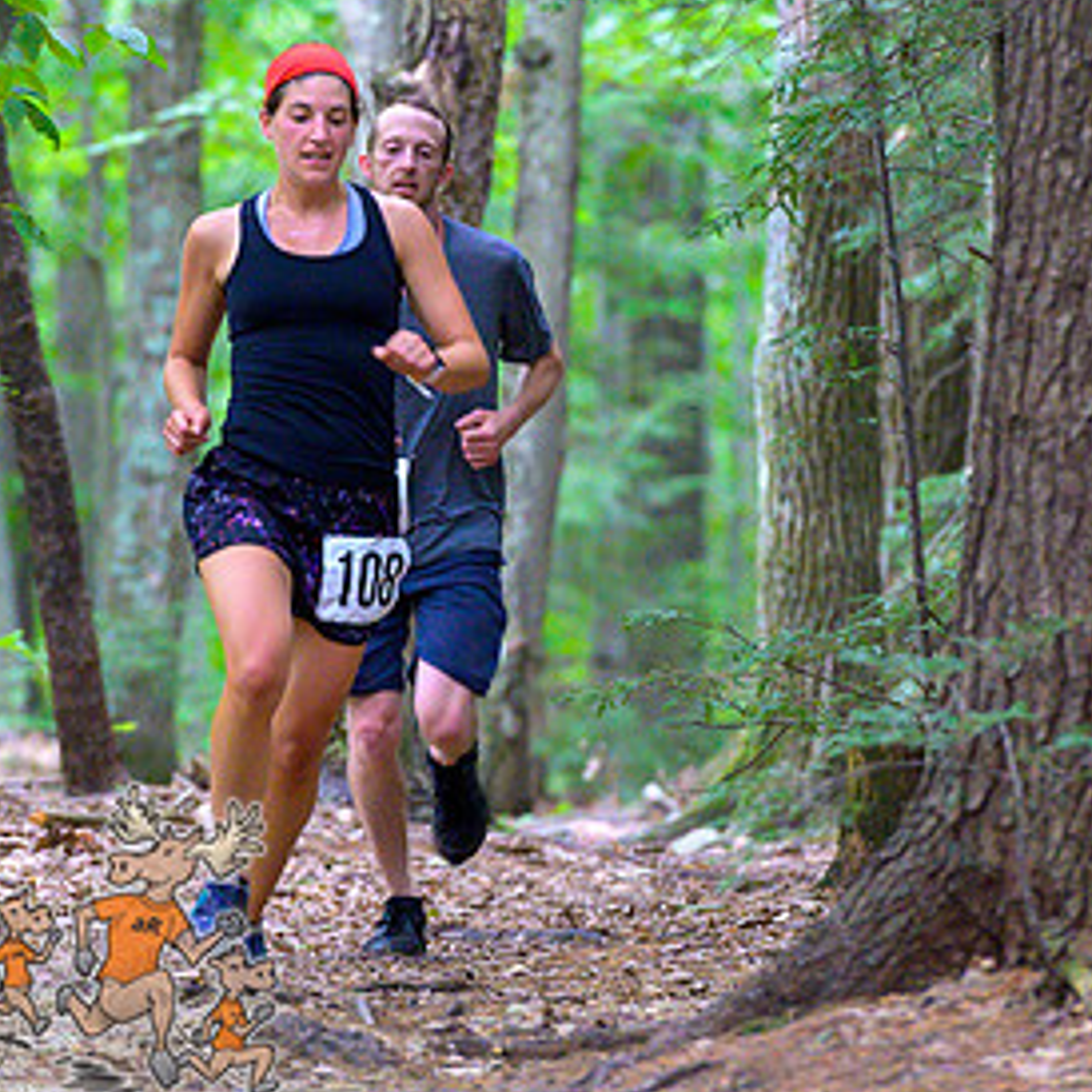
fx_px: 12813
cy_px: 422
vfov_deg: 4.9
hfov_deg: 4.9
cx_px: 526
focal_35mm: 359
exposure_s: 1/200
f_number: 4
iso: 8000
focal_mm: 200
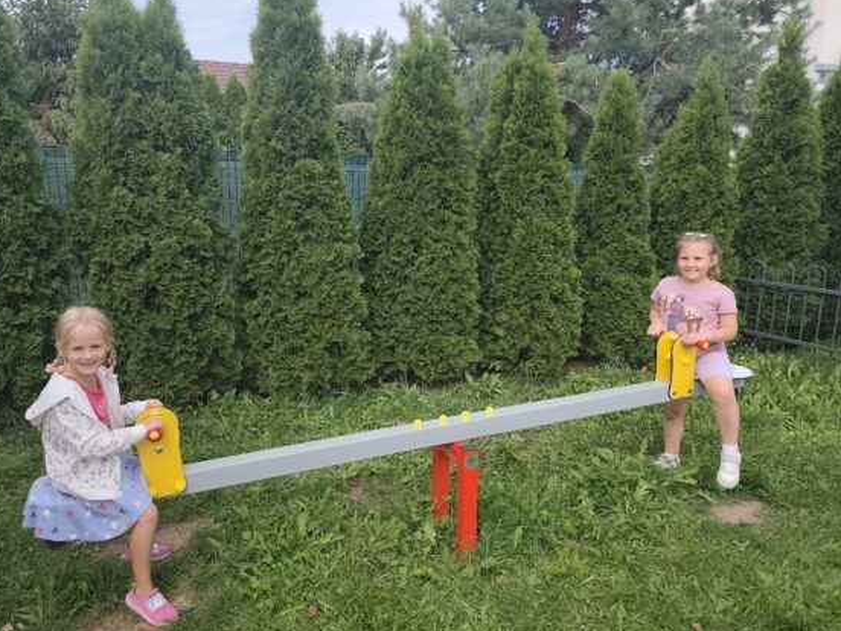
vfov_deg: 54.8
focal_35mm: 25
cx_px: 387
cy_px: 334
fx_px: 607
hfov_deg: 69.3
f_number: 1.65
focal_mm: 6.19
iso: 50
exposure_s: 1/455
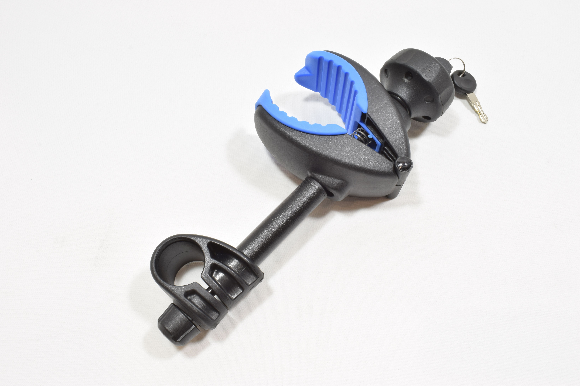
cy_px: 193
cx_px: 290
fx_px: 556
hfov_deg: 55.1
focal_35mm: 34
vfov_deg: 38.4
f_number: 25
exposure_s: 2
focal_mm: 23
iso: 100
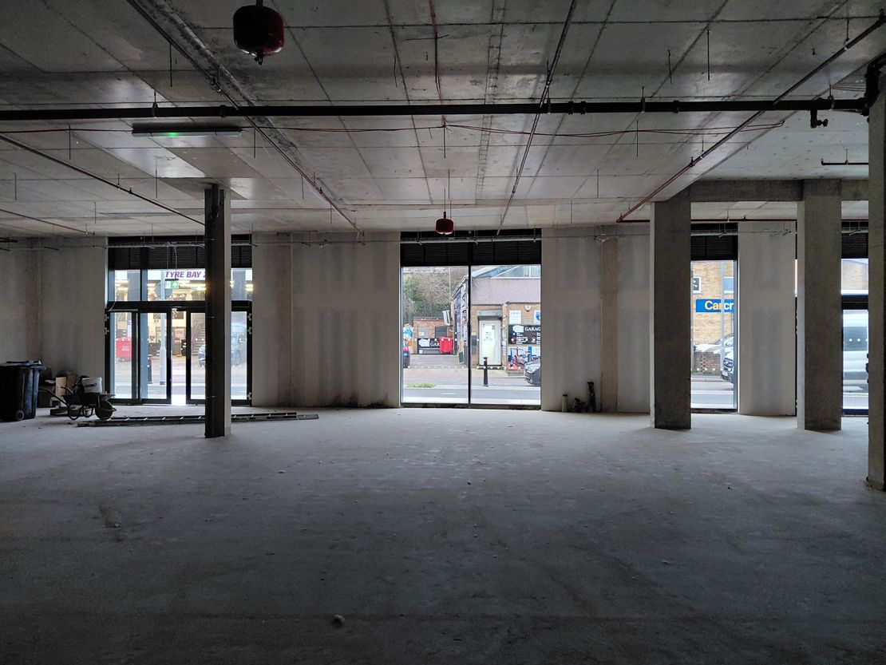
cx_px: 443
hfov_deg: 69.4
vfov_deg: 54.9
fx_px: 640
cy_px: 332
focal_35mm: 25
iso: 320
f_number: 1.8
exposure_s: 1/40
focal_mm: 4.69
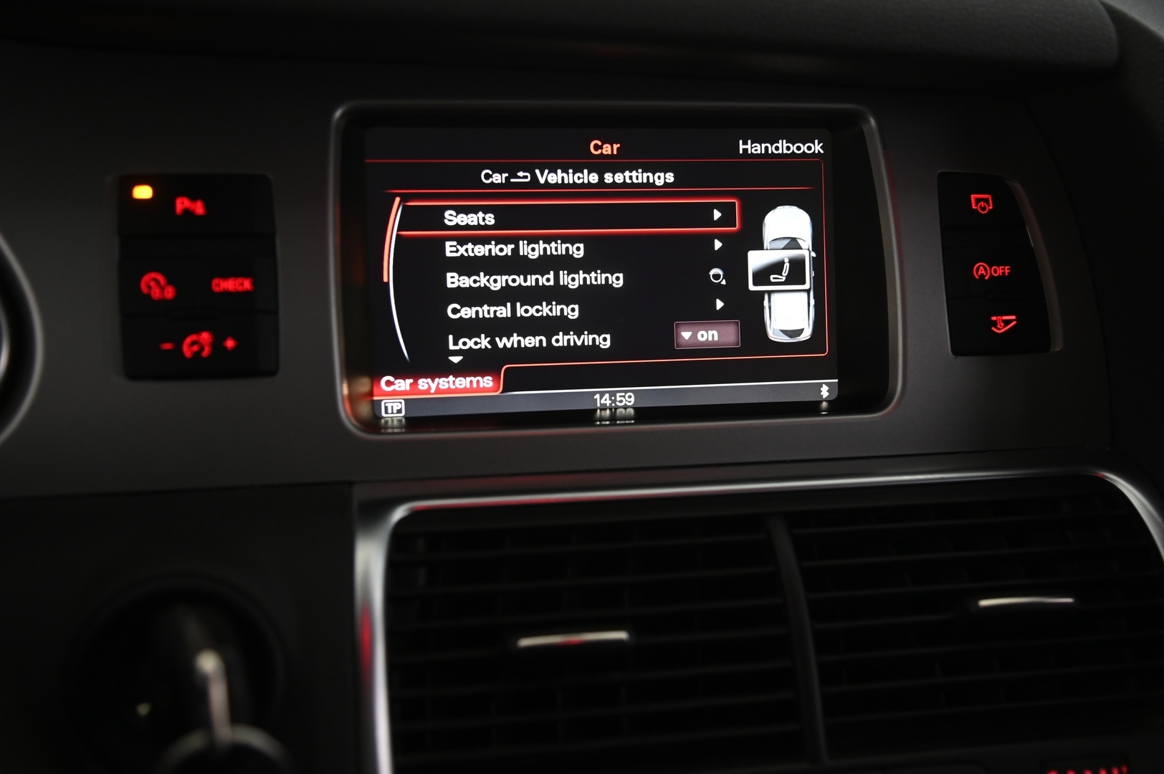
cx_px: 582
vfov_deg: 29.2
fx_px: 1486
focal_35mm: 46
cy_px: 387
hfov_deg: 42.8
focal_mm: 46
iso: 2000
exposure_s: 1/40
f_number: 4
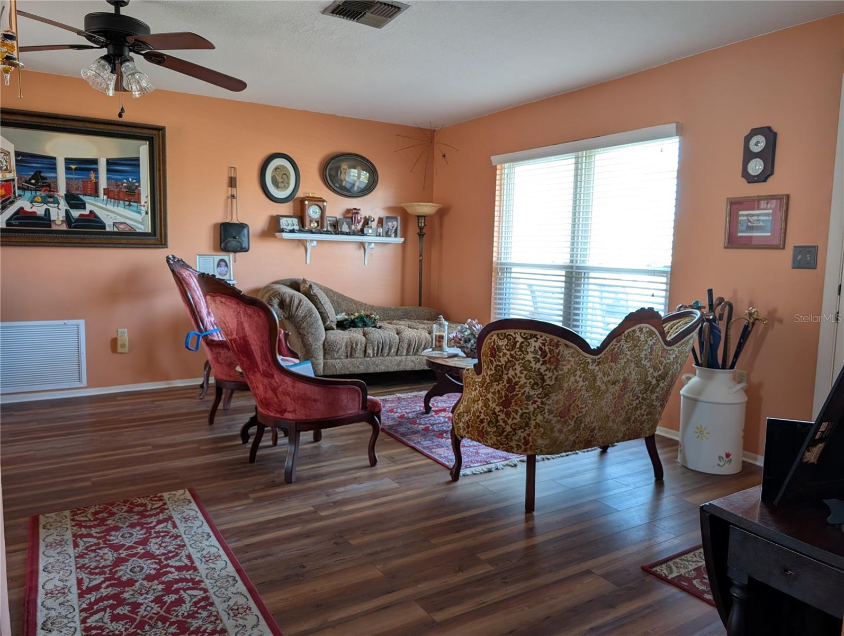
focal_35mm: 24
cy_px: 318
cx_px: 422
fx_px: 586
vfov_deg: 56.9
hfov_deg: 71.5
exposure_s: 1/23.8
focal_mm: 6.9
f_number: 1.68
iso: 38
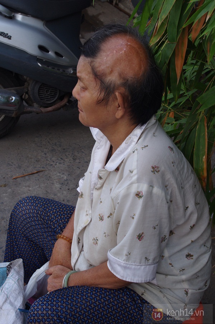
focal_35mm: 52
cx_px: 108
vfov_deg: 38.2
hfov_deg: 25.9
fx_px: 467
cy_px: 162
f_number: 8
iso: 400
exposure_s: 1/400
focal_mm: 35
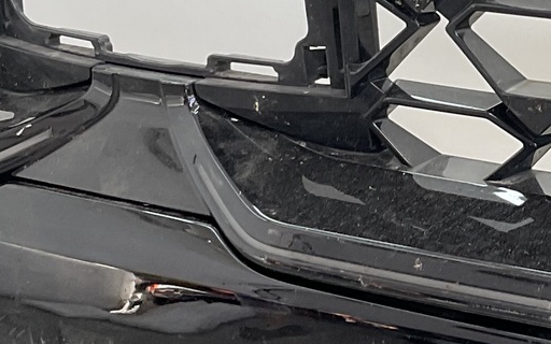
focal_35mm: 121
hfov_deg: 16.8
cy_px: 33
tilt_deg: -10.9
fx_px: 1817
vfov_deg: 10.8
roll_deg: -2.2
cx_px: 581
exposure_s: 1/100
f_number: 1.8
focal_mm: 3
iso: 20
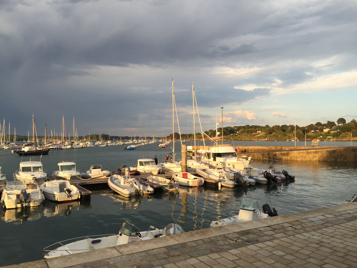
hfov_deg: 61.7
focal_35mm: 29
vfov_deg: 48.2
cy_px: 134
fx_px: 299
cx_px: 178
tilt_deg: +1.7
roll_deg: +1.0
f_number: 2.2
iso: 32
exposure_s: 1/391
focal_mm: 4.15
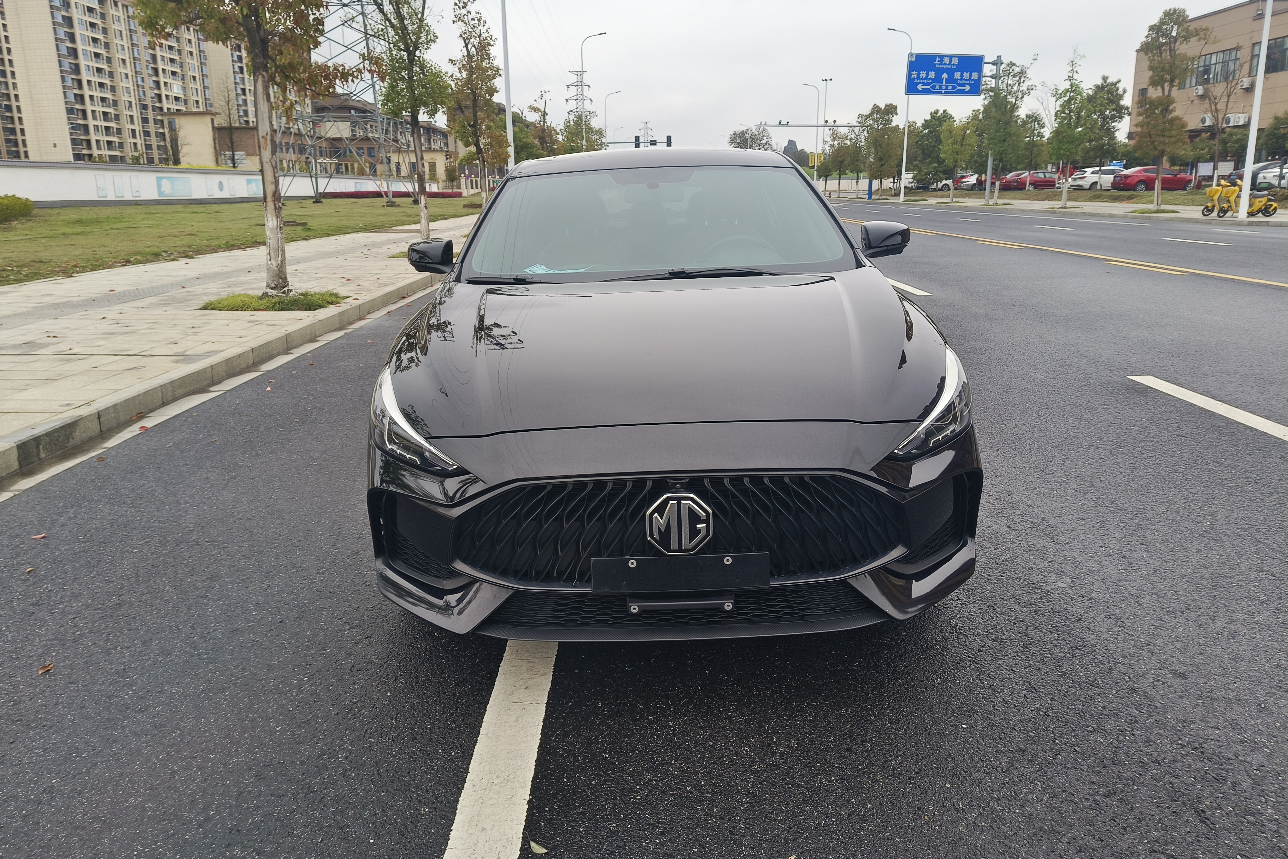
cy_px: 385
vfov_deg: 53.0
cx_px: 643
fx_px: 859
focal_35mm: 24
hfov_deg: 73.7
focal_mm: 5.56
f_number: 1.88
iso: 100
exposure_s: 1/299
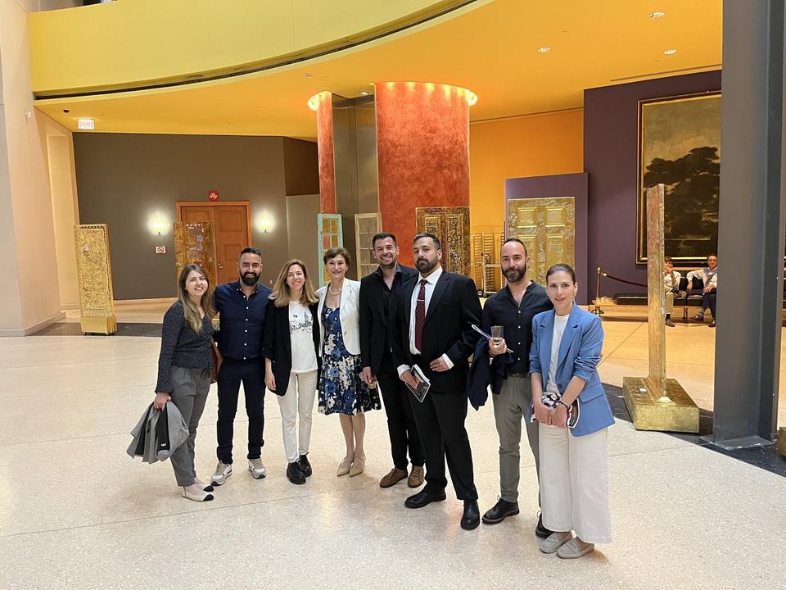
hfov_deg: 67.3
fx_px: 590
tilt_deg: -5.5
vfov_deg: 53.1
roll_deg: +1.8
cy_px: 295
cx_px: 393
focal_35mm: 26
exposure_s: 1/60
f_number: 1.6
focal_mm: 5.1
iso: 500
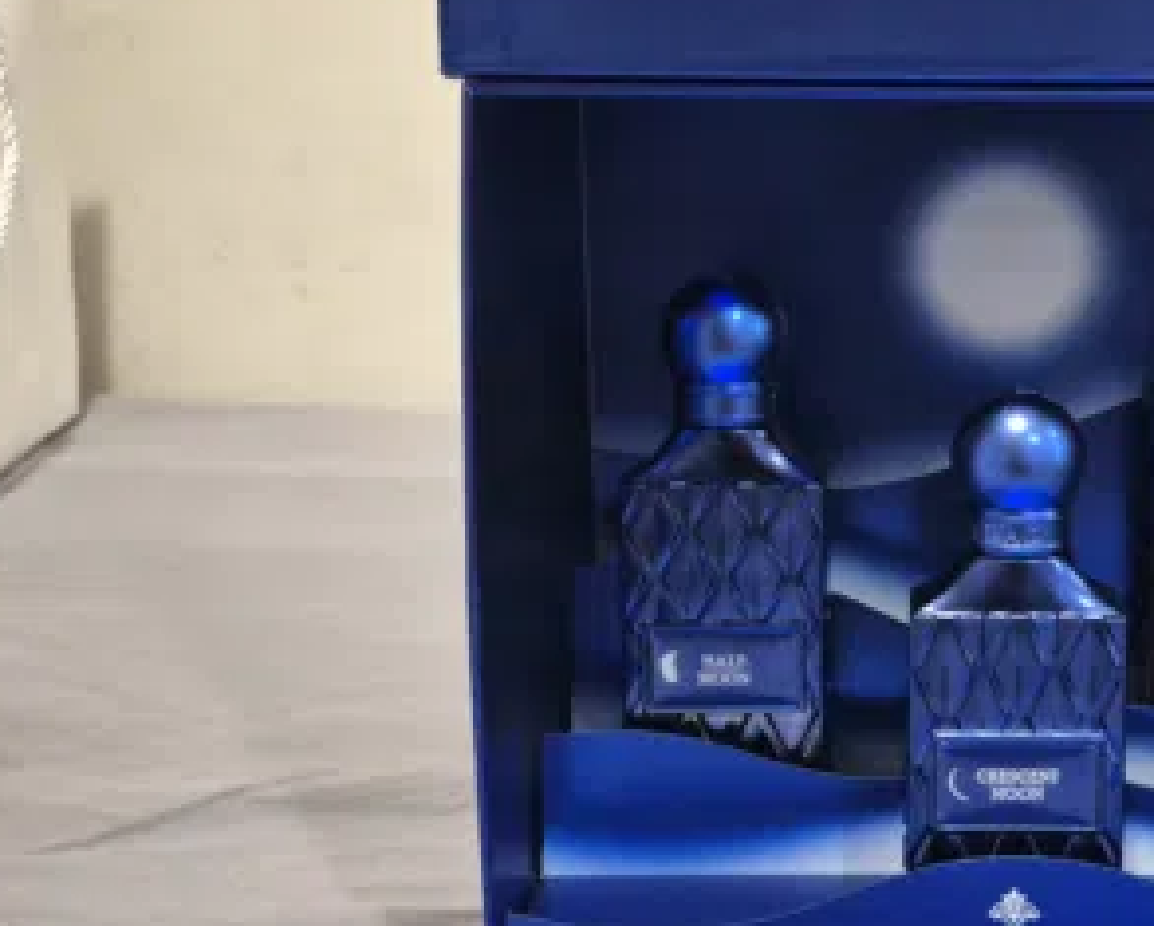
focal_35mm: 49
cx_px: 953
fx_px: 1675
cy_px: 445
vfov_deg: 30.9
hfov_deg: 36.5
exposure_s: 1/100
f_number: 1.8
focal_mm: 5.4
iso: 2000
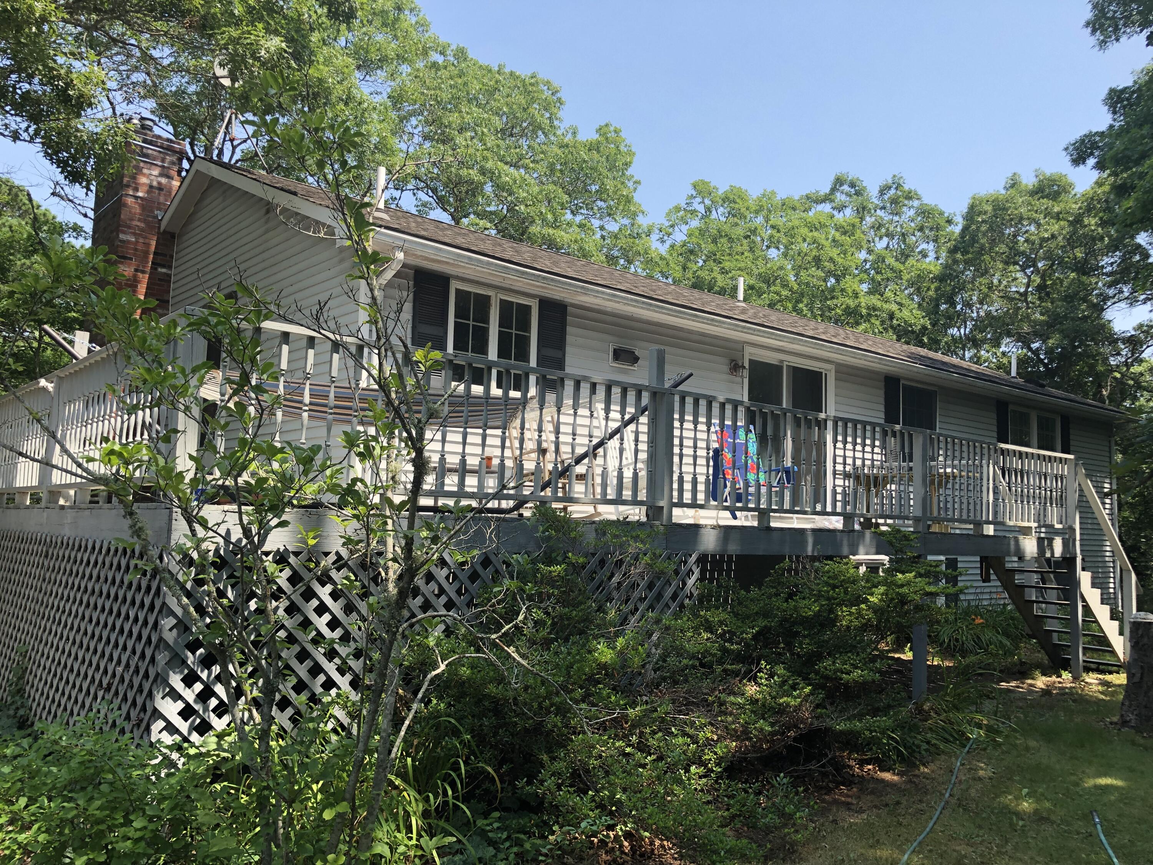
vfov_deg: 49.7
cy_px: 432
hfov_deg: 63.4
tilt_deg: +6.1
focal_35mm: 28
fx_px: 933
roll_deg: -1.3
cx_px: 576
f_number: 1.8
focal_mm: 3.99
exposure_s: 1/783
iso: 20
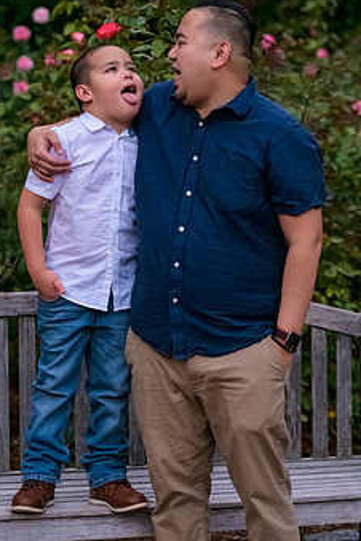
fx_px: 1895
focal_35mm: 126
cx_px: 153
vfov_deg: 16.3
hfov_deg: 10.9
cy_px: 276
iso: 3200
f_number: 3.2
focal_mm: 95
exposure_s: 1/125
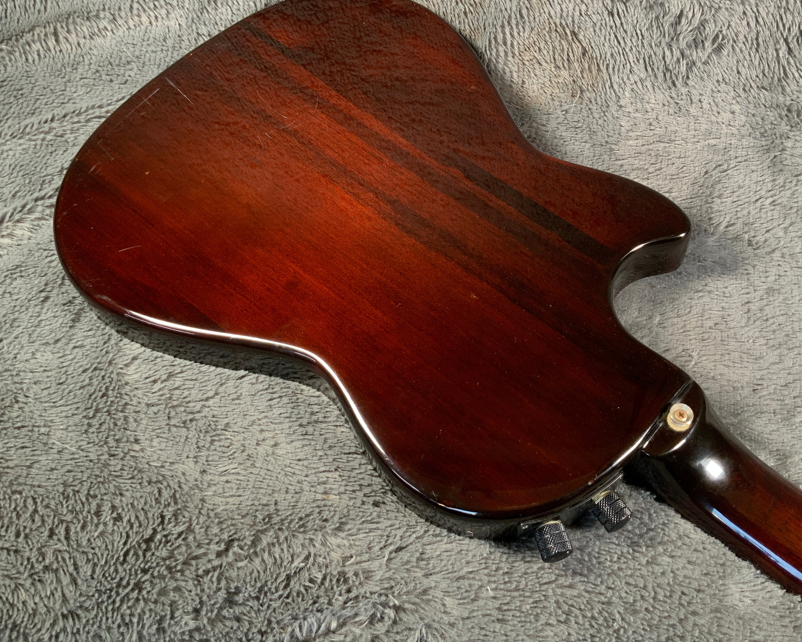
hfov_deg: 47.7
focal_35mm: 38
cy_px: 266
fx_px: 902
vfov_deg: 39.0
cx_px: 472
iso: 64
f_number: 1.8
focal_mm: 3
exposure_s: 1/62
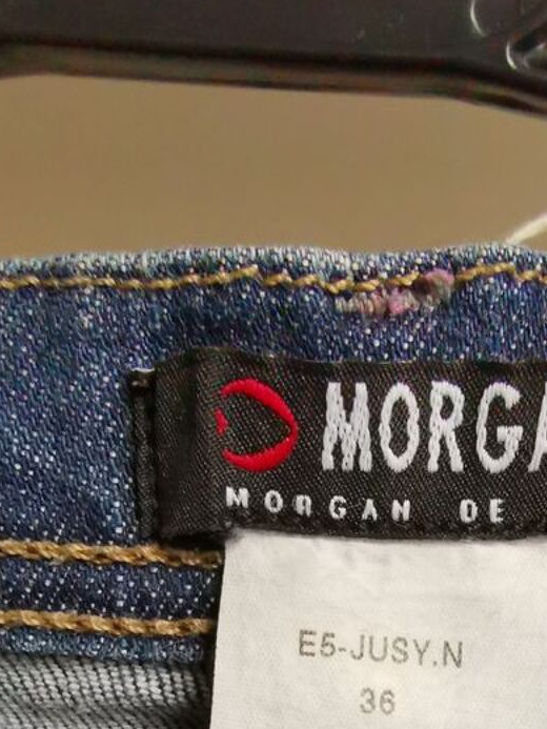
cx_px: 435
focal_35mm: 50
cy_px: 644
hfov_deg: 28.5
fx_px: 1053
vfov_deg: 36.1
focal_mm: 2.35
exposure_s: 1/25
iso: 640
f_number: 2.2
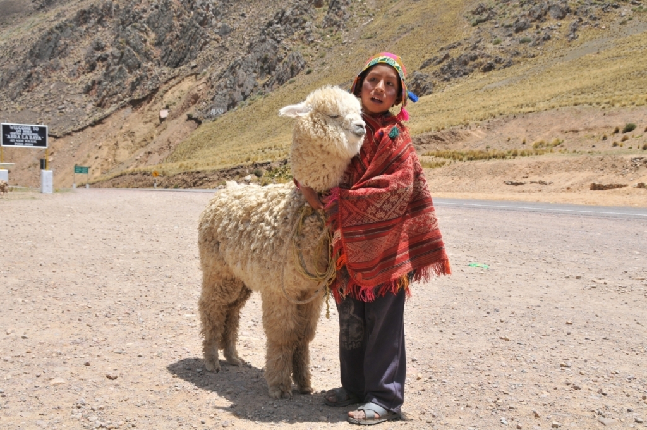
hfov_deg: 49.6
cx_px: 324
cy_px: 215
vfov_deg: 34.1
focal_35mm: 39
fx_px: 700
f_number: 9.5
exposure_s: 1/350
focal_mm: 26
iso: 200
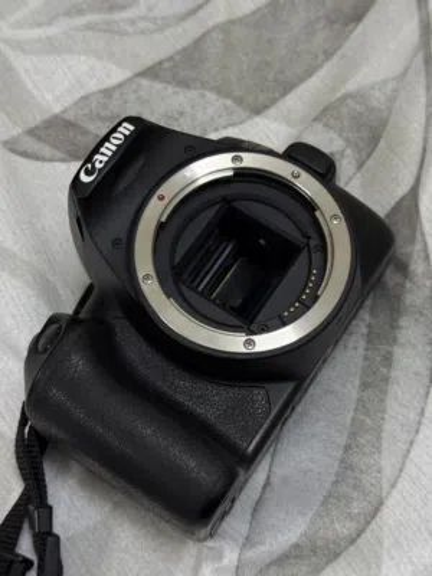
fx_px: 799
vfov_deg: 39.7
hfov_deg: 30.3
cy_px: 288
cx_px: 216
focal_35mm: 48
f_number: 1.78
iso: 160
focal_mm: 6.76
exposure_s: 1/99
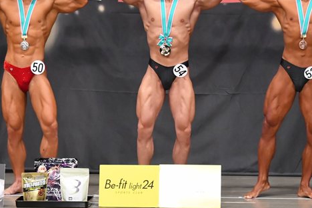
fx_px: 2626
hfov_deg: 6.8
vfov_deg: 4.5
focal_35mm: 303
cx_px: 158
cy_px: 75
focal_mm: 122
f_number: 5.6
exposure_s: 1/400
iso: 6400
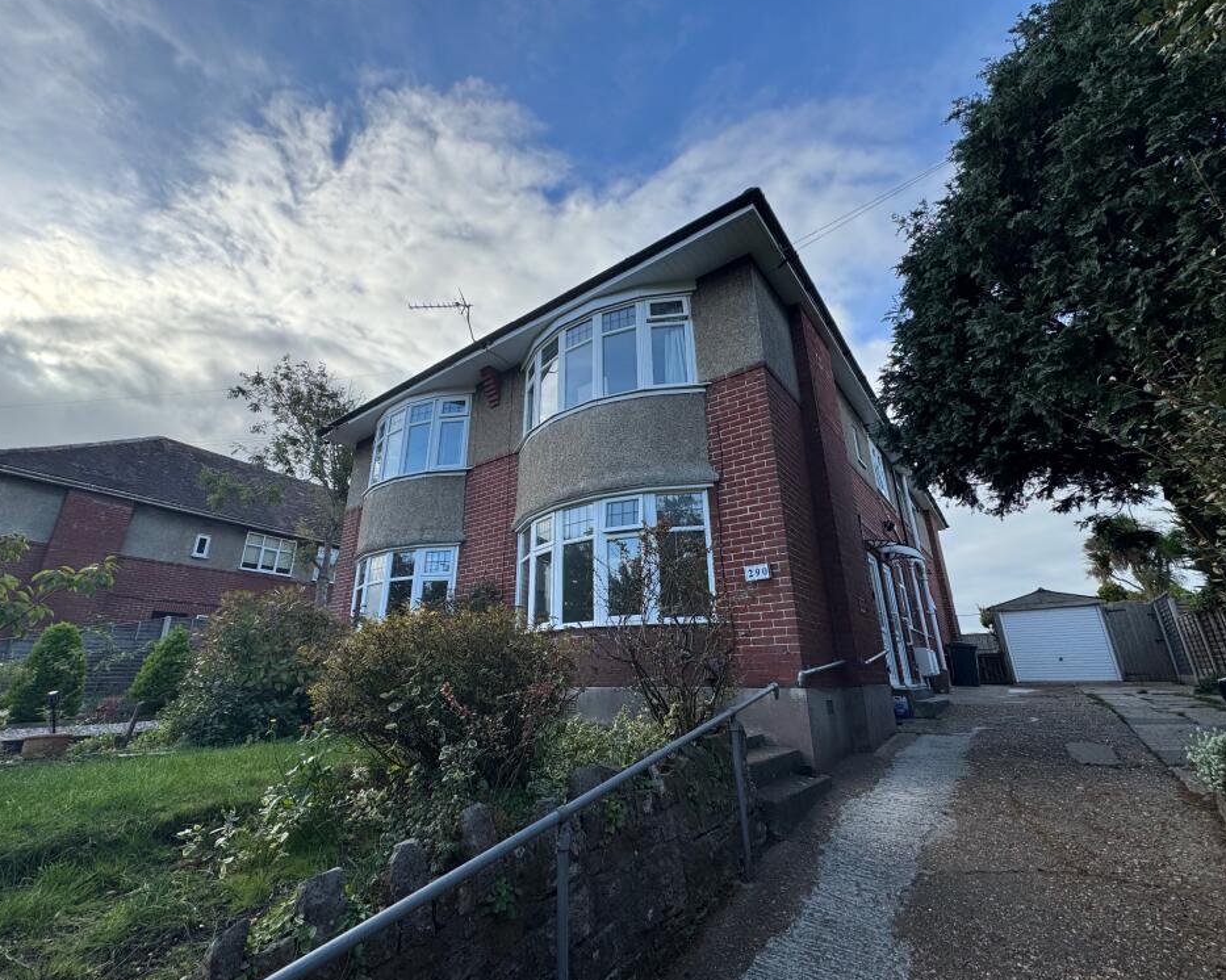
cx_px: 601
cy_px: 485
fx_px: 544
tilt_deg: +21.4
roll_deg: +0.5
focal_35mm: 15
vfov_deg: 84.0
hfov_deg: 96.8
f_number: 2.2
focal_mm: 2.22
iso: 50
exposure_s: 1/910
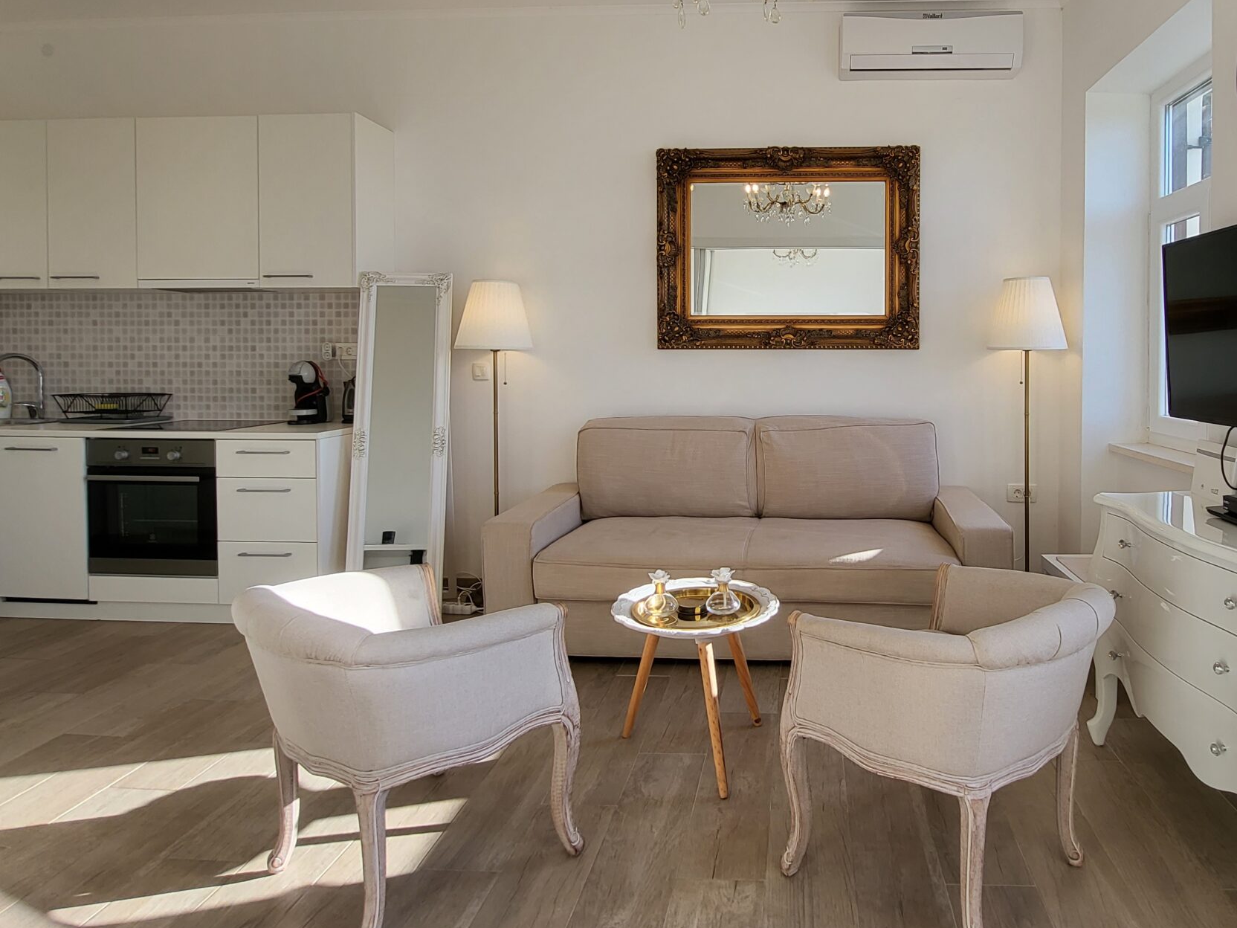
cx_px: 797
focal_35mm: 20
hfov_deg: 79.7
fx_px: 715
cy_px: 354
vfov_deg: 65.1
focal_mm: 1.74
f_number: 2.2
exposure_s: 1/118
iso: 32
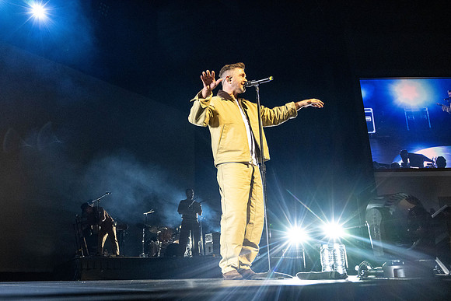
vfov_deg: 44.2
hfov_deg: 62.3
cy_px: 184
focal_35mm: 29
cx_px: 175
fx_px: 368
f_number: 4
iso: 5000
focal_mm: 24
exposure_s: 1/320
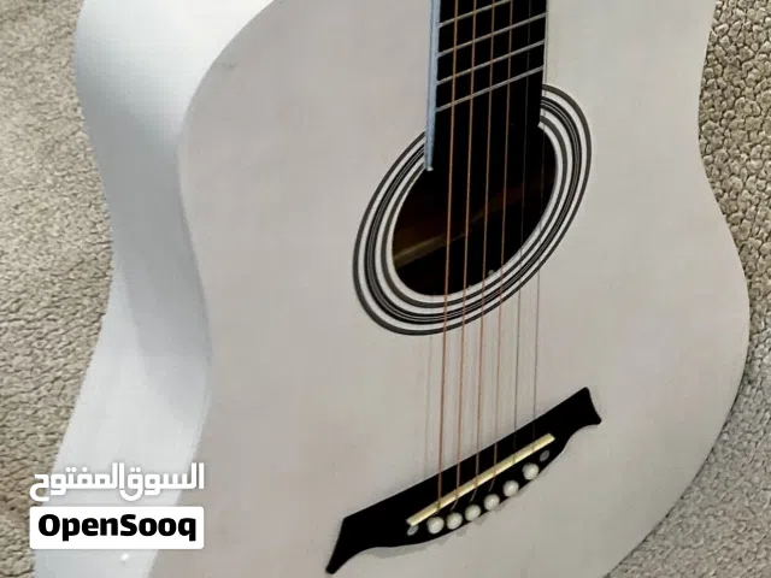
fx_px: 579
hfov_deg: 67.3
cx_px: 386
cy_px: 289
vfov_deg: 53.1
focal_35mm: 26
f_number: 1.5
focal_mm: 5.7
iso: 80
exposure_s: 1/50
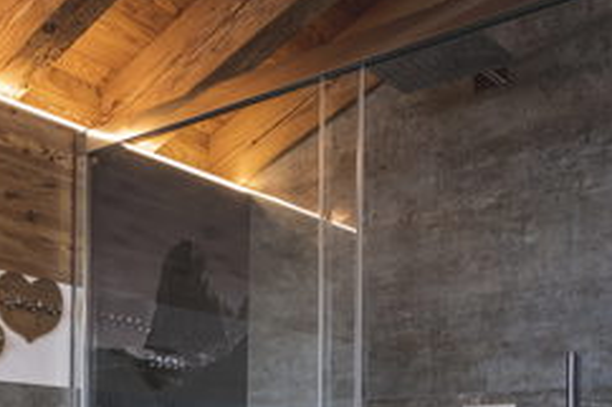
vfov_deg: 23.6
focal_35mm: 53
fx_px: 900
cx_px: -28
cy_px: 465
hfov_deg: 33.6
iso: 100
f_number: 5.6
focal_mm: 20
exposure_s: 1/10
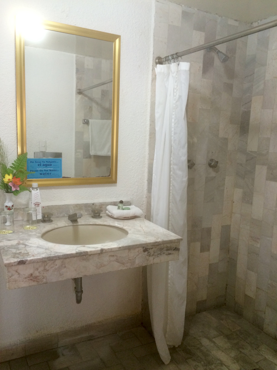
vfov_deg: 61.7
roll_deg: +0.3
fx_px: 309
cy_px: 185
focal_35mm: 29
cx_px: 138
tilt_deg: -7.6
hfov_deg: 48.2
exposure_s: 1/30
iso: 100
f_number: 2.2
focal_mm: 4.15
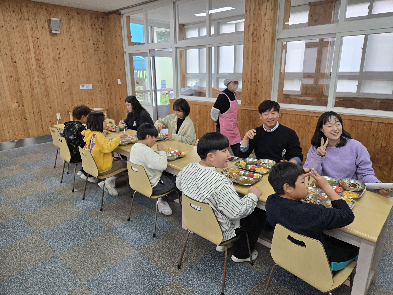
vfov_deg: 58.9
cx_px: 196
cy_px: 148
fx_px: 261
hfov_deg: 73.9
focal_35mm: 23
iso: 100
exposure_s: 1/120
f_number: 1.8
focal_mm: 5.4
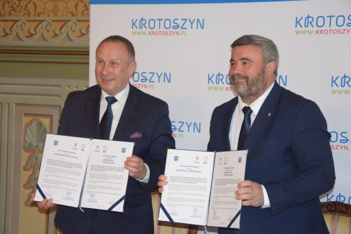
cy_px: 117
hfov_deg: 23.4
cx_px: 176
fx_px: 848
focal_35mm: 87
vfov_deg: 15.7
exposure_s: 1/60
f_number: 5
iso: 1400
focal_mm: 58
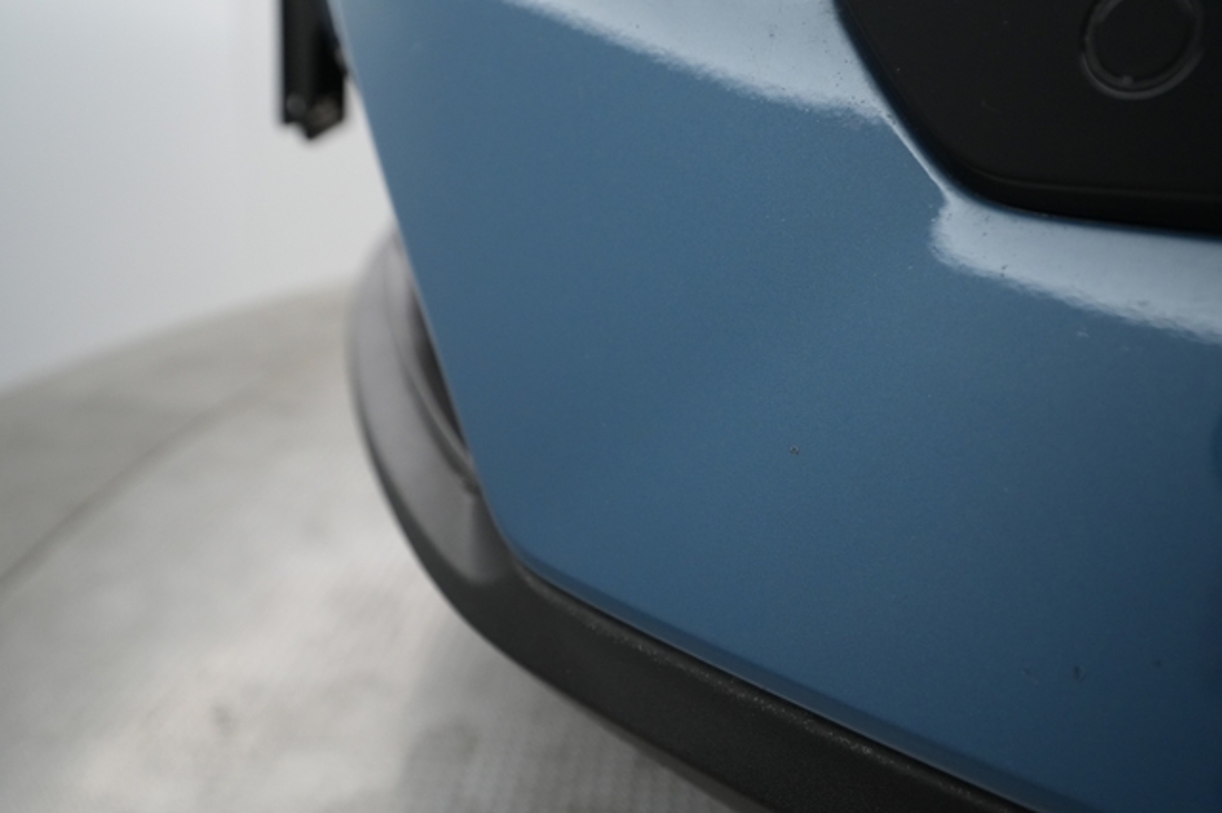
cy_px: 406
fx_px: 950
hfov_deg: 65.5
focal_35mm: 28
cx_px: 611
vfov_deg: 46.4
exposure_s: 1/100
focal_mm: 28
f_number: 4.5
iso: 3200
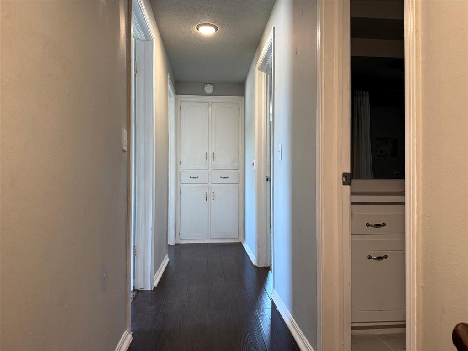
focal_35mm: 24
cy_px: 176
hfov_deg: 71.6
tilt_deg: +0.5
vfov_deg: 56.8
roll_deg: -0.7
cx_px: 234
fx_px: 324
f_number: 1.78
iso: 160
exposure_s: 1/60
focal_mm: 6.76
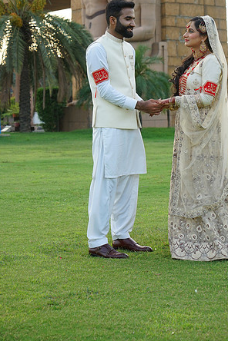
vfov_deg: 23.8
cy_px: 121
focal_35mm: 85
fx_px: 807
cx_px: 144
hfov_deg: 16.1
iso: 320
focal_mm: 65
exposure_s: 1/200
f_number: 4
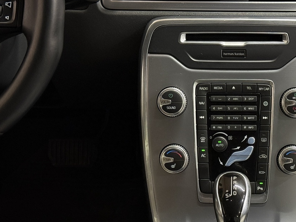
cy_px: 183
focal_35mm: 83
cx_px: 231
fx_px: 710
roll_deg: +0.3
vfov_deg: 17.6
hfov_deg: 23.3
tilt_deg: -33.2
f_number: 1.78
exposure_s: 1/37
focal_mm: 6.76
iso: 250
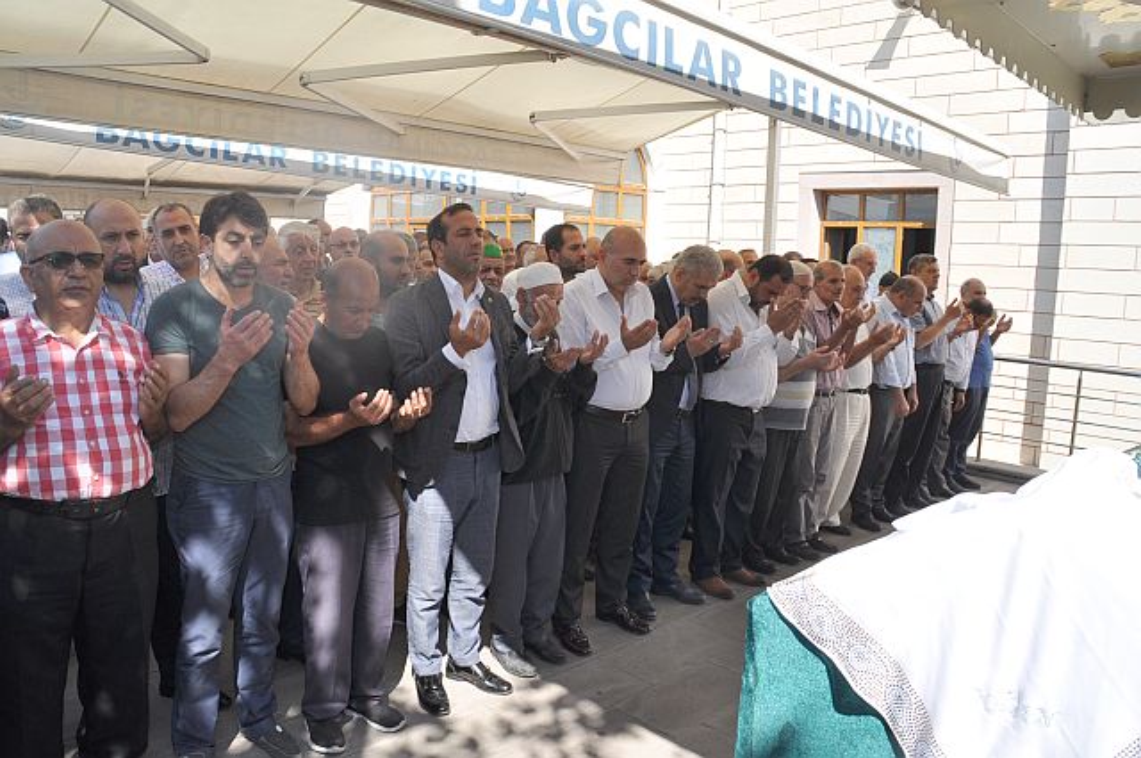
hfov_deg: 67.4
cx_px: 570
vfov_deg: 47.8
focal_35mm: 27
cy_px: 379
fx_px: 855
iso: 200
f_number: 10
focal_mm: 18
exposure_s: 1/200
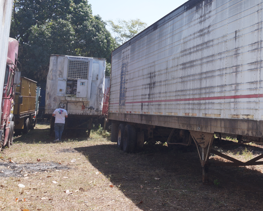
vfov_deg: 28.8
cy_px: 55
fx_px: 404
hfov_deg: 33.5
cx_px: 253
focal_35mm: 52
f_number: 7.1
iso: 100
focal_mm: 19
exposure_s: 1/160
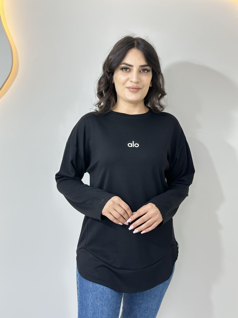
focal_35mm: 48
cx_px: 119
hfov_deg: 30.3
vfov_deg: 39.7
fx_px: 440
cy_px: 159
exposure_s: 1/100
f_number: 1.78
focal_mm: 6.86
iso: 64
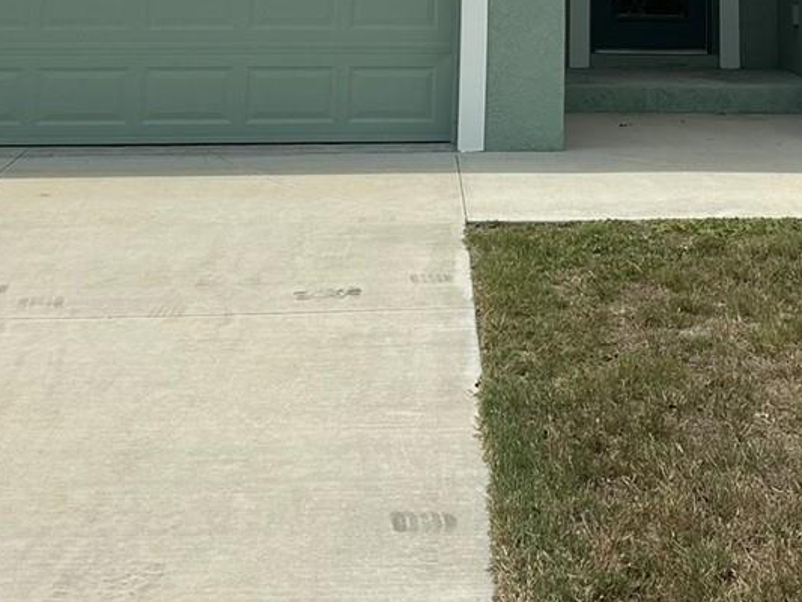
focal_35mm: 72
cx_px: 546
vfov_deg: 18.4
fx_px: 1669
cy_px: -271
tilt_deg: +8.5
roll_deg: +0.1
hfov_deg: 26.8
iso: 80
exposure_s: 1/10753
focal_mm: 6.86
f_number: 1.78
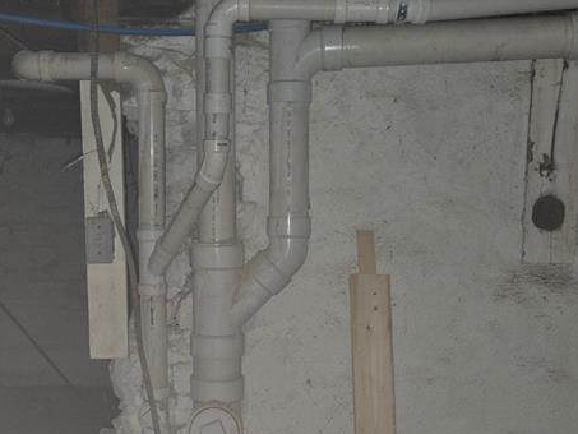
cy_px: 305
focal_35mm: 52
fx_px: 868
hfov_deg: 36.6
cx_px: 222
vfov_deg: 27.8
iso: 125
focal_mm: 5.4
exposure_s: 1/24
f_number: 1.8
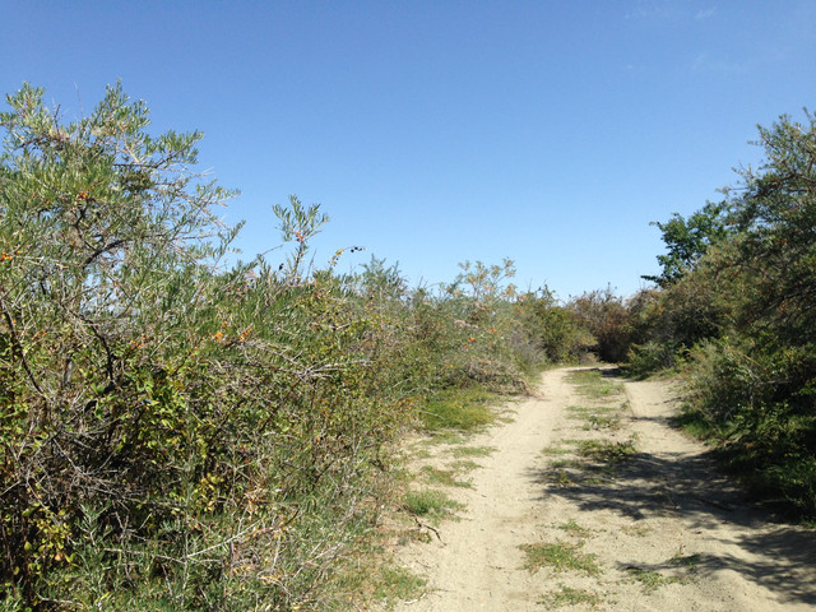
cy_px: 306
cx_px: 408
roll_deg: +1.3
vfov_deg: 42.9
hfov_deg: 55.4
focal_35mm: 33
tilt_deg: +2.9
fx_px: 778
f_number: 2.4
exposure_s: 1/1506
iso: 50
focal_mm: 4.12
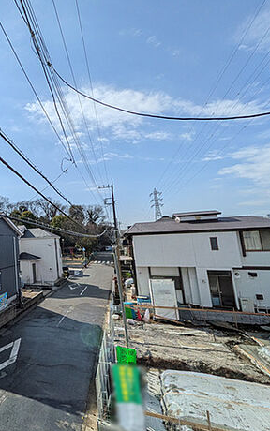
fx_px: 235
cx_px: -3
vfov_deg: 85.0
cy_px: 216
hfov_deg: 48.6
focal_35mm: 20
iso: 53
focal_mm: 1.83
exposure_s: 1/6410
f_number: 2.2
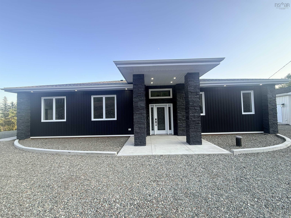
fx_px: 118
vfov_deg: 85.7
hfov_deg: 102.1
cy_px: 109
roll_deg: +2.0
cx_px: 146
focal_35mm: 14
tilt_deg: +2.5
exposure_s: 1/188
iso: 64
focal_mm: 2.22
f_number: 2.2
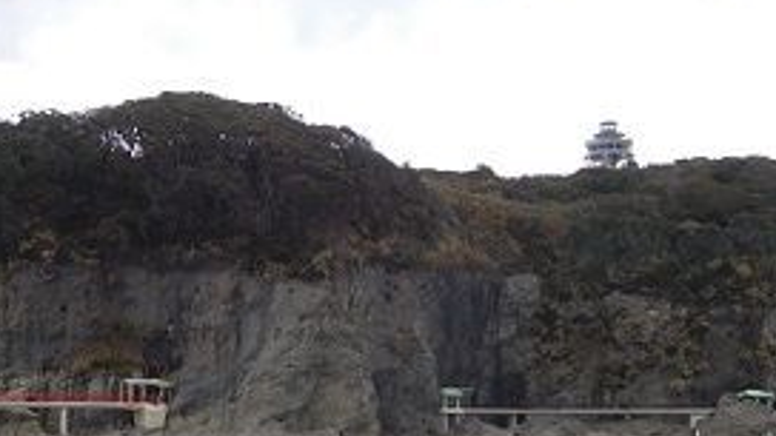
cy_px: 274
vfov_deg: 17.2
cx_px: 260
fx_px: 1440
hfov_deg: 29.9
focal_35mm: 70
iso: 125
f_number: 3.6
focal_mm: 5.7
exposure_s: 1/640
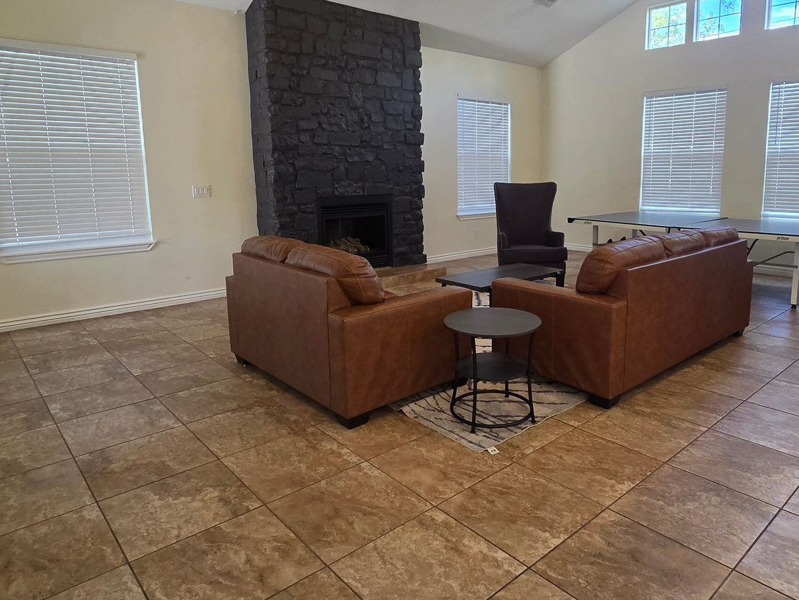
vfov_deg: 60.8
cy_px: 253
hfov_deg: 75.7
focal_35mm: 22
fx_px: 508
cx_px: 470
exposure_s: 1/120
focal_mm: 2.2
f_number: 2.2
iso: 200
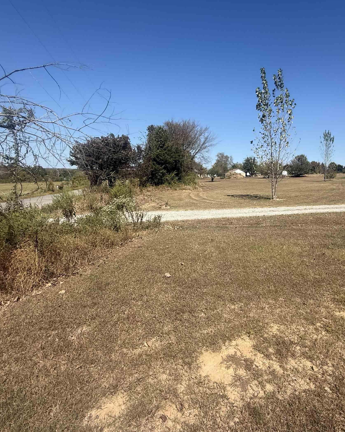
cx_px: 231
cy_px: 199
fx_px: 255
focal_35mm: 20
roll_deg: -2.9
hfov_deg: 66.2
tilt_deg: -6.4
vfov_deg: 80.2
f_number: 2.2
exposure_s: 1/2320
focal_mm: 2.22
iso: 50
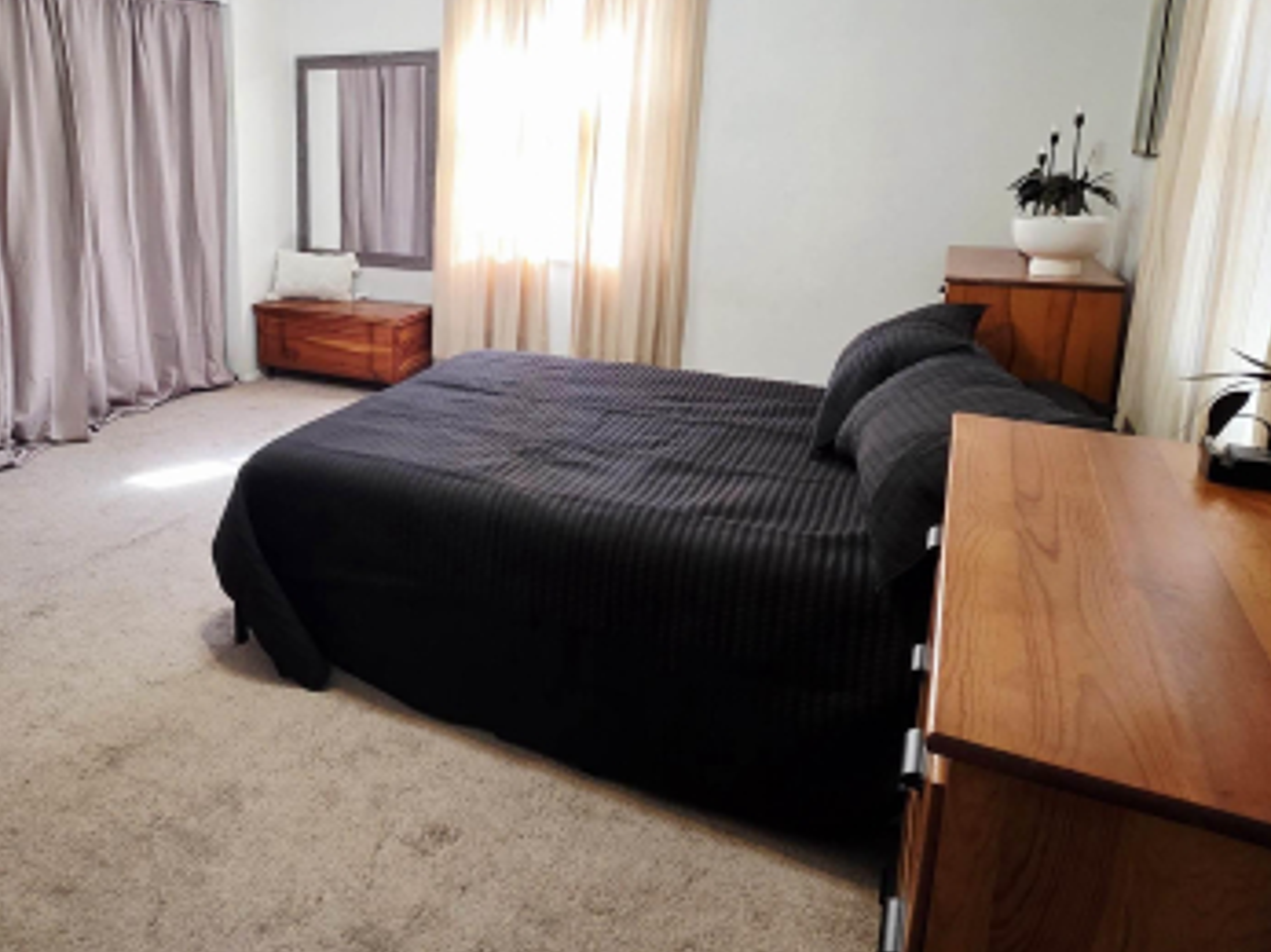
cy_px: 359
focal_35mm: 25
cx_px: 364
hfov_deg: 66.3
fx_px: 918
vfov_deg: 54.3
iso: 160
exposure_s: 1/60.2
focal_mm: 2.2
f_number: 1.9
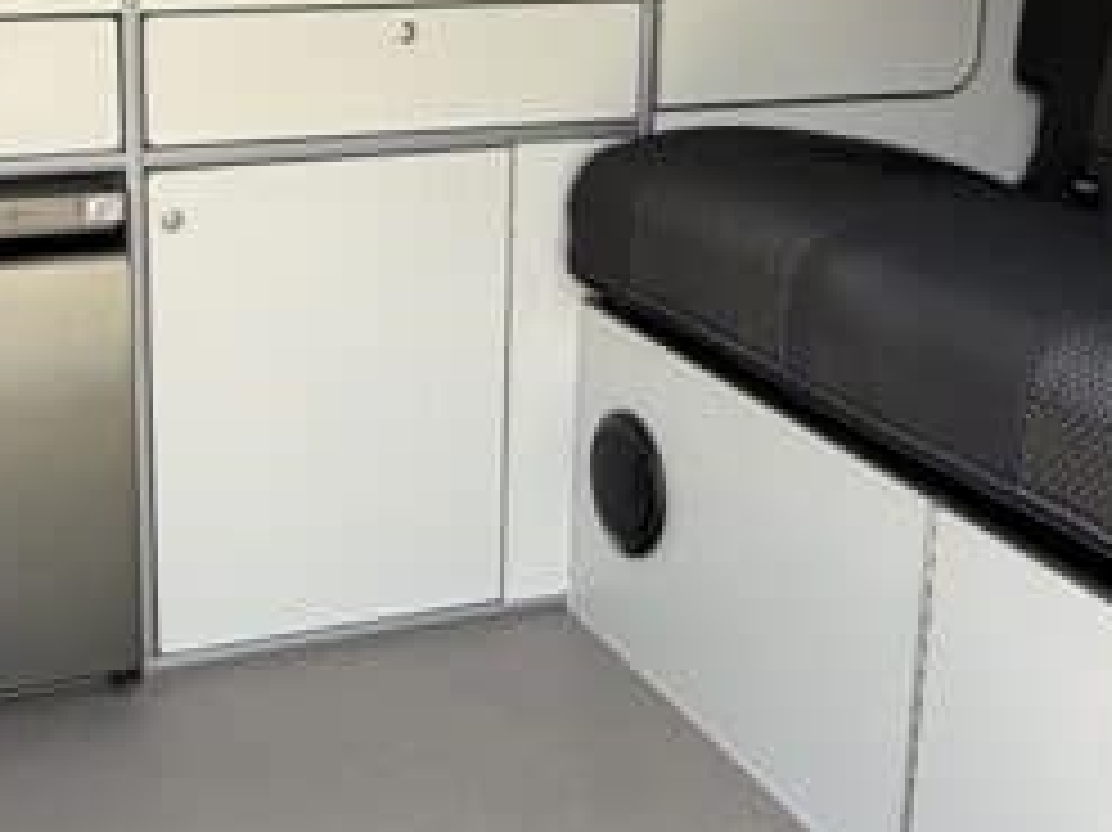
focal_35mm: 58
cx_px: 450
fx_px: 1862
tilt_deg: -14.7
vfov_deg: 25.0
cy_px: 238
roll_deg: -4.6
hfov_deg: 33.2
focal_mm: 2.22
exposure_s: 1/151
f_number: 2.2
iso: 50
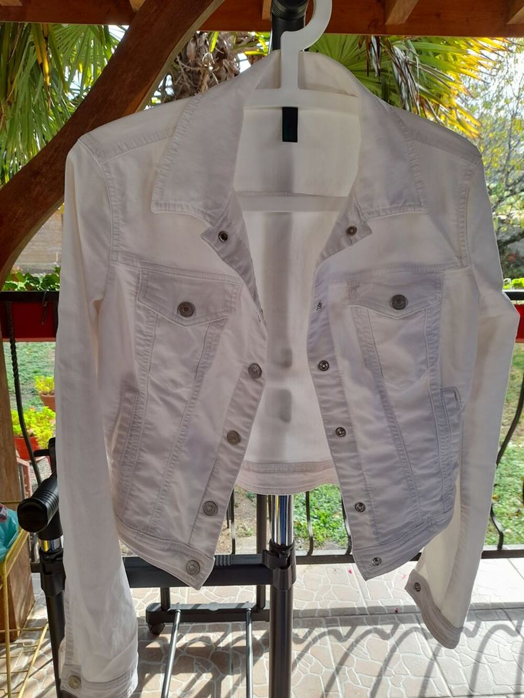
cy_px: 349
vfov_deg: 69.4
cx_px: 262
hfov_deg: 54.9
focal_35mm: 25
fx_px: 505
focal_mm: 4.6
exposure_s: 1/100
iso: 20
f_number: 2
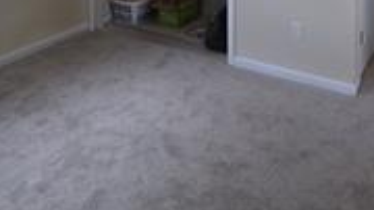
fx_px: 416
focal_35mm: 42
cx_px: 197
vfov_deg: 23.1
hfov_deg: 48.4
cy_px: -102
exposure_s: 1/80
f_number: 4.5
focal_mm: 10
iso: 400
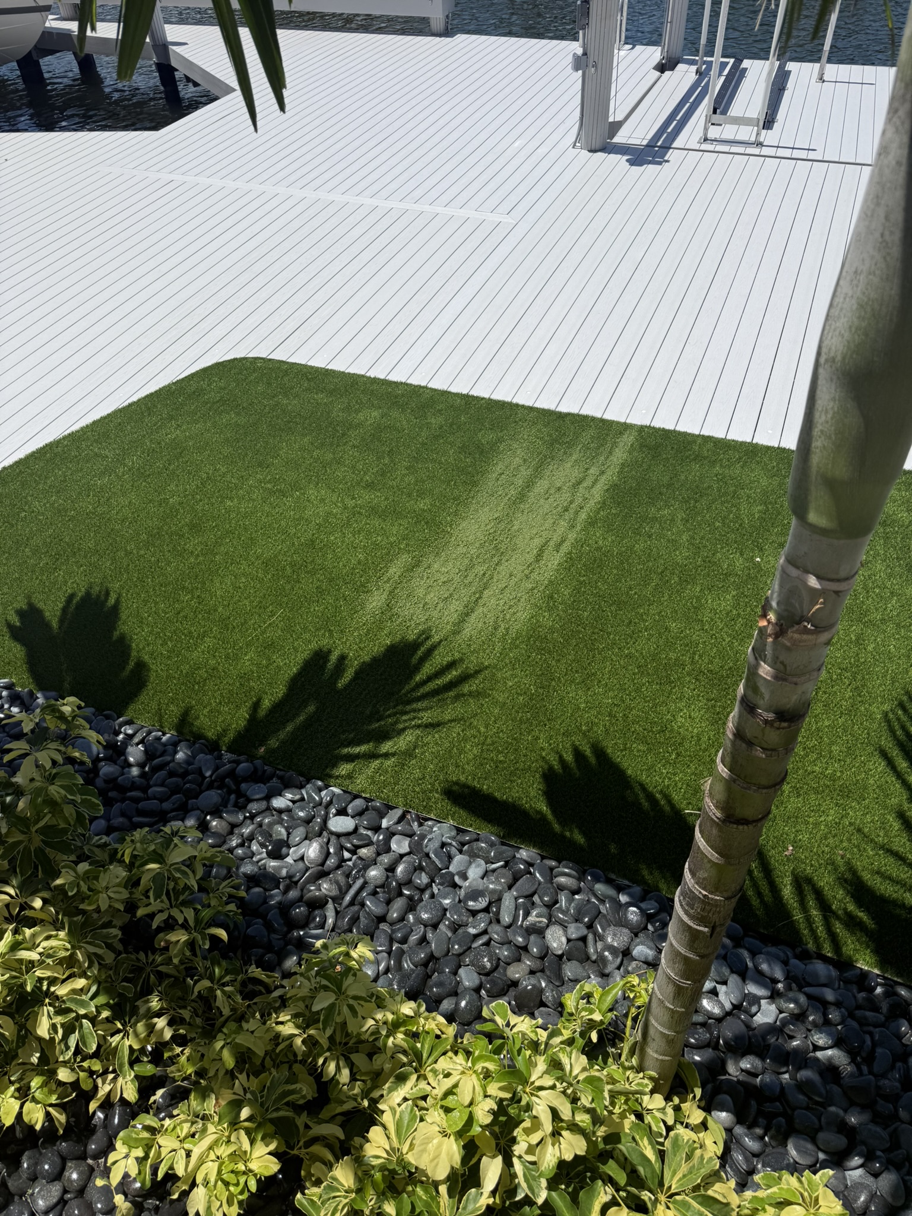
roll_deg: +1.7
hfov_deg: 56.8
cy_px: 608
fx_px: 843
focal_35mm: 24
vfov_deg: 71.6
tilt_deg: -44.6
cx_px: 456
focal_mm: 6.76
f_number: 1.78
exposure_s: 1/8130
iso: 80
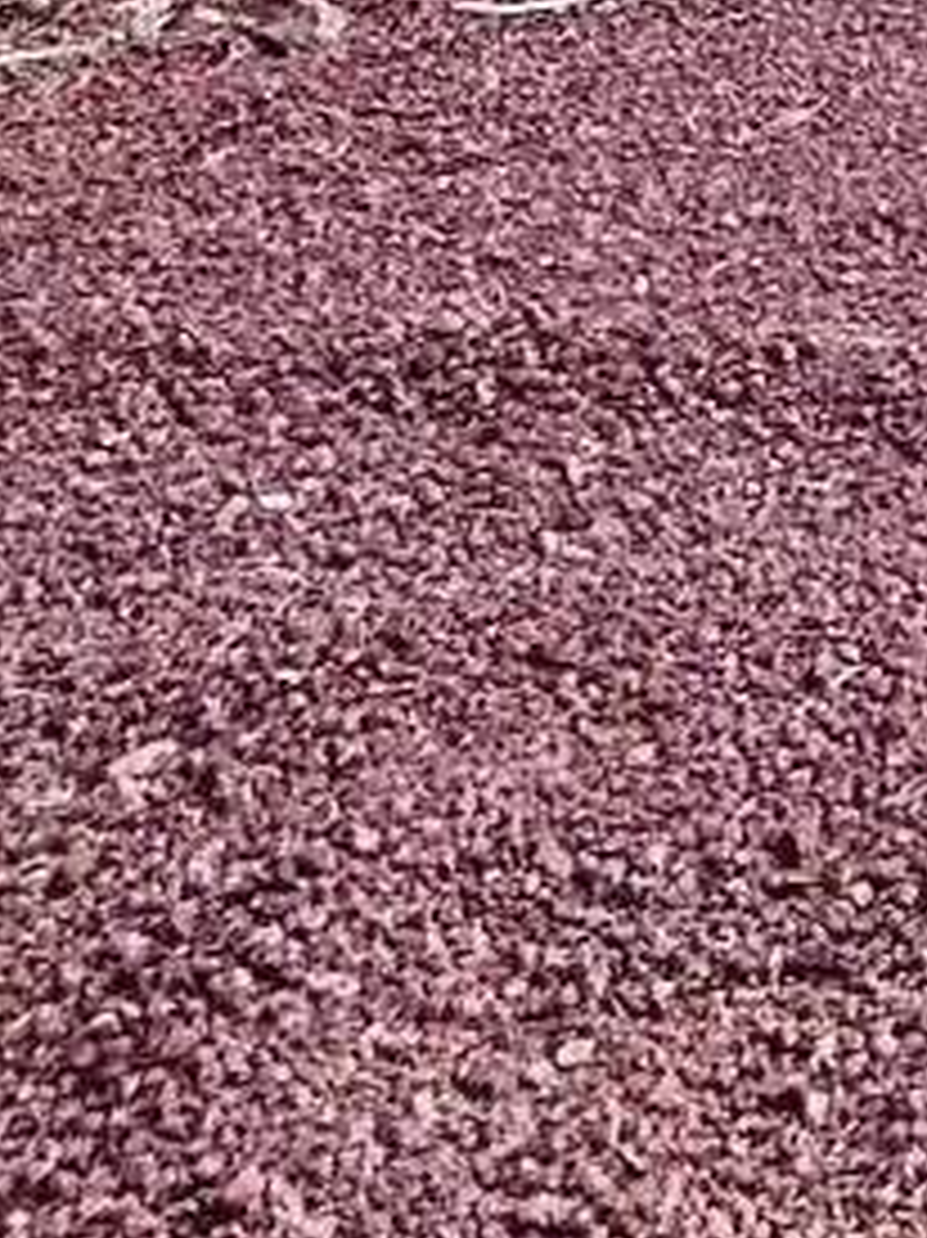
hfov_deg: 12.0
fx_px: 3645
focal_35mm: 102
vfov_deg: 14.2
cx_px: 2146
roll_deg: -0.3
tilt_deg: +10.2
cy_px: -1589
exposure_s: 1/1125
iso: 50
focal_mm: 2.22
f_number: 2.2
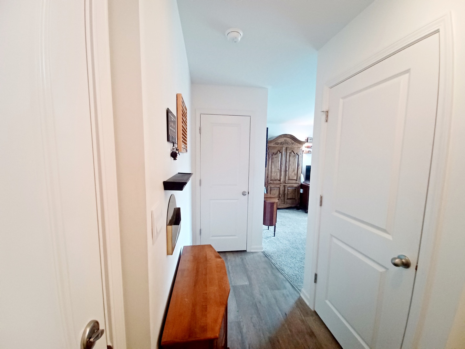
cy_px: 174
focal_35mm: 13
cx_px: 232
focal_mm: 1.42
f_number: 2.2
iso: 320
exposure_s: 1/24
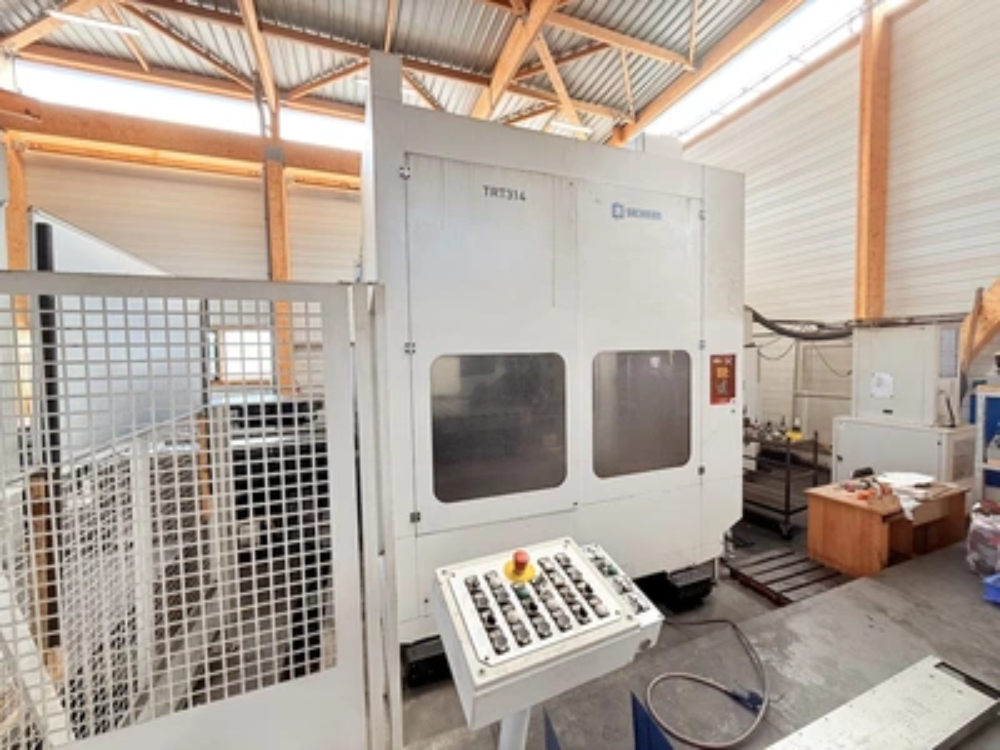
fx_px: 404
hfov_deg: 102.1
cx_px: 500
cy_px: 375
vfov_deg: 85.7
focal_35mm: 14
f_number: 2.2
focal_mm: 2.22
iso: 125
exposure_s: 1/99
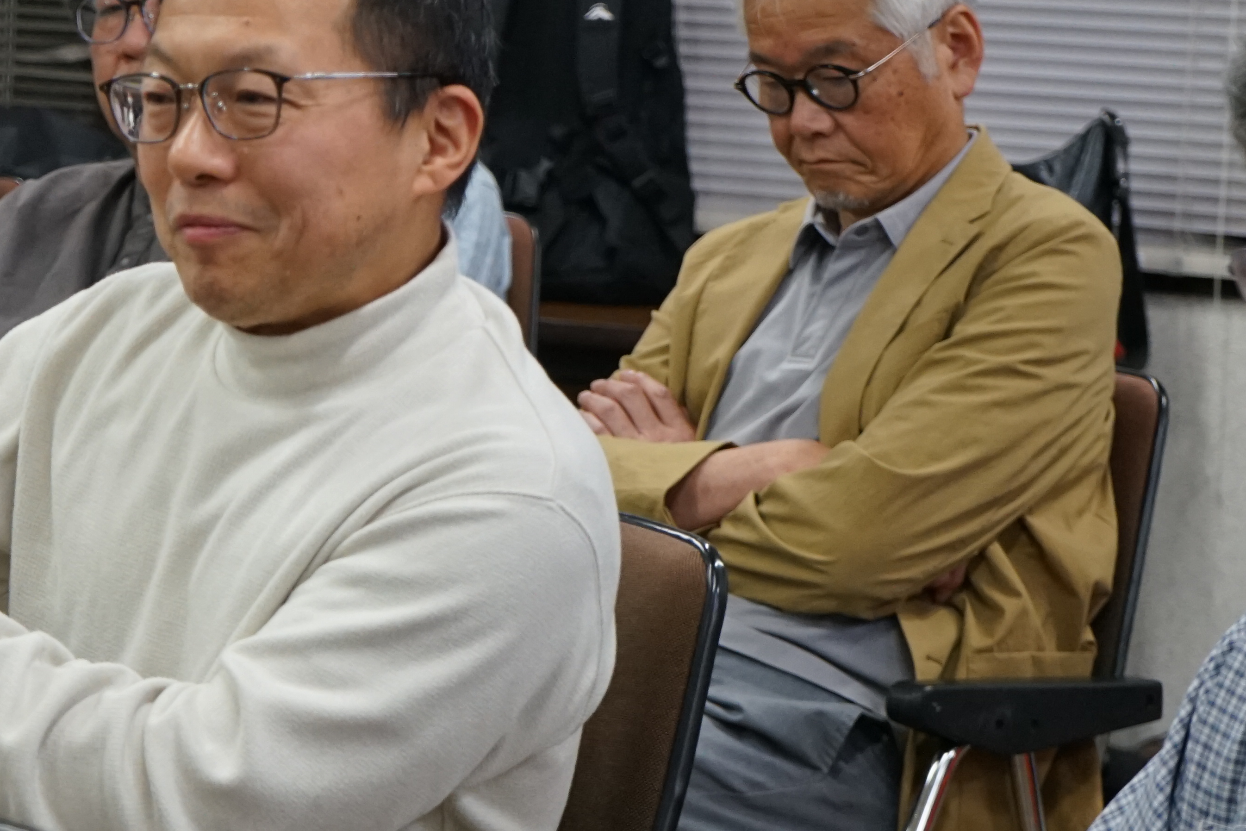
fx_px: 5399
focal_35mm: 156
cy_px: 422
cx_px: 182
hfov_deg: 13.1
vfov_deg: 8.8
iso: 2000
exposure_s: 1/160
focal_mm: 70
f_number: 5.6
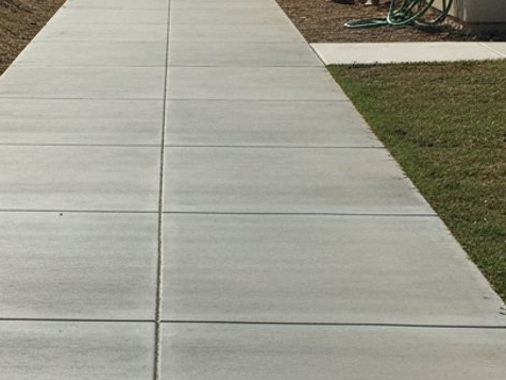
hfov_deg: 32.7
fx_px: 848
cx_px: 139
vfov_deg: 25.2
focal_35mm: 58
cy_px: 224
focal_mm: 6.4
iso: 1560
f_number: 1.8
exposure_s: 1/790
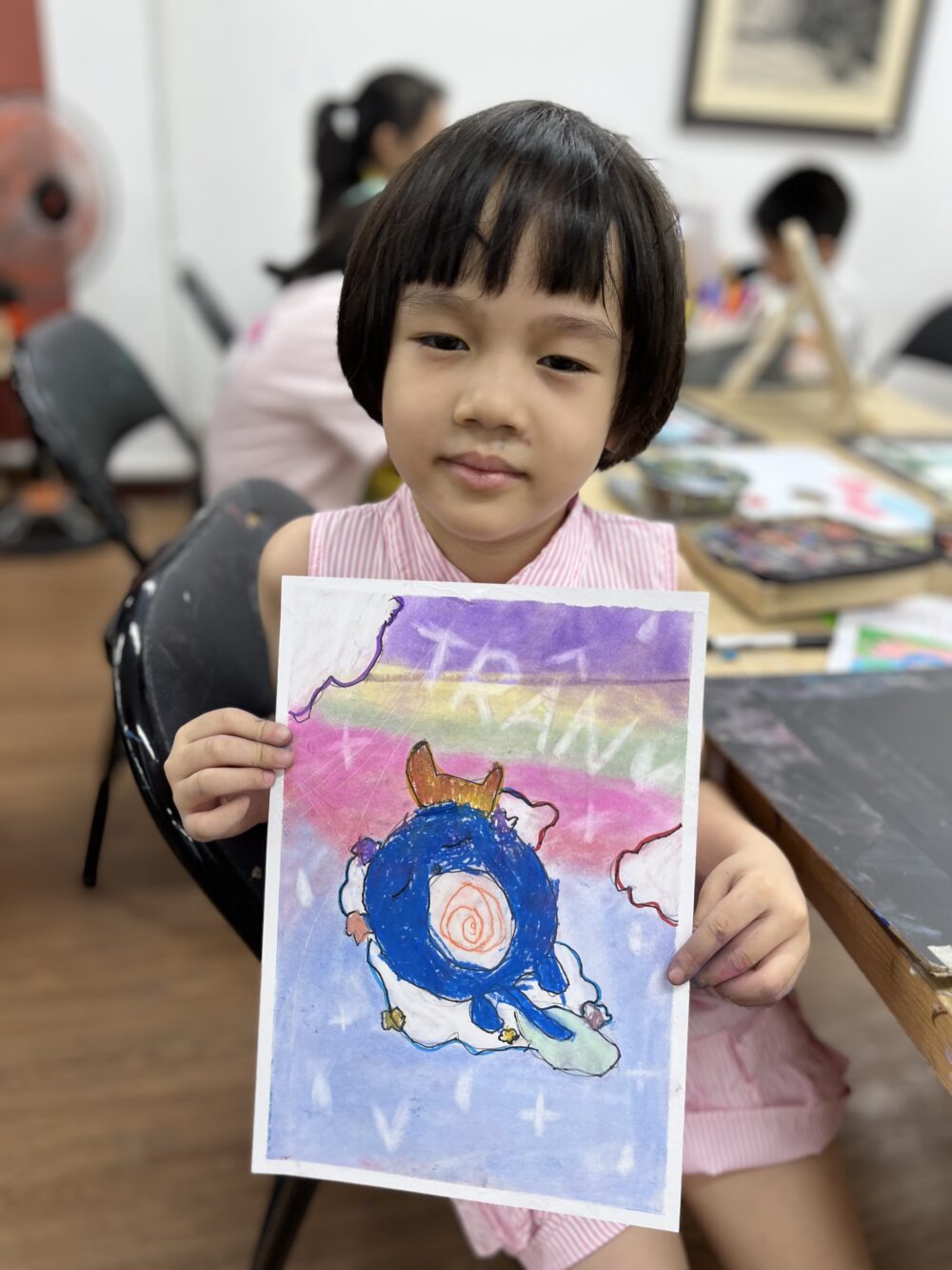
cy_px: 635
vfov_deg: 67.3
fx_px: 953
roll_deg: -3.0
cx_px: 476
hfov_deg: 53.1
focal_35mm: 26
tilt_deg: -27.7
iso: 40
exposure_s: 1/100
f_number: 1.6
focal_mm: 5.1
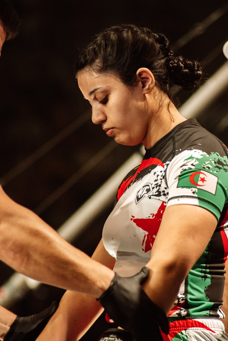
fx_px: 2230
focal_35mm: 235
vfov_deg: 8.8
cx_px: 107
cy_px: 174
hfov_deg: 5.9
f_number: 4
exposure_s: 1/500
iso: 2000
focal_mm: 185
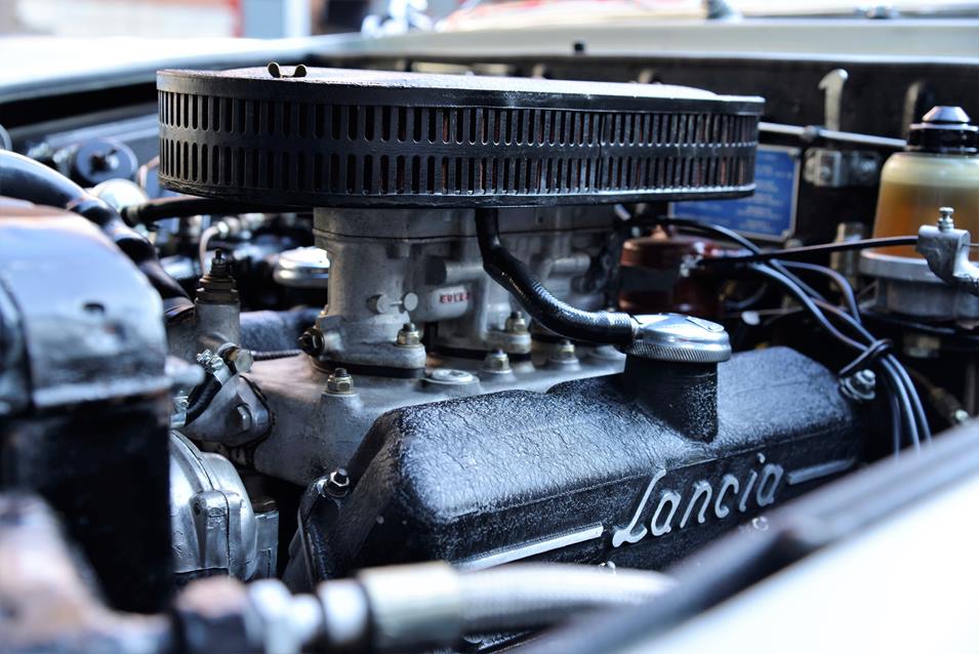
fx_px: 1497
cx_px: 490
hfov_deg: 36.2
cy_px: 327
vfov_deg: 24.7
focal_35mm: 55
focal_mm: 55
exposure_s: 1/50
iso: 320
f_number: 5
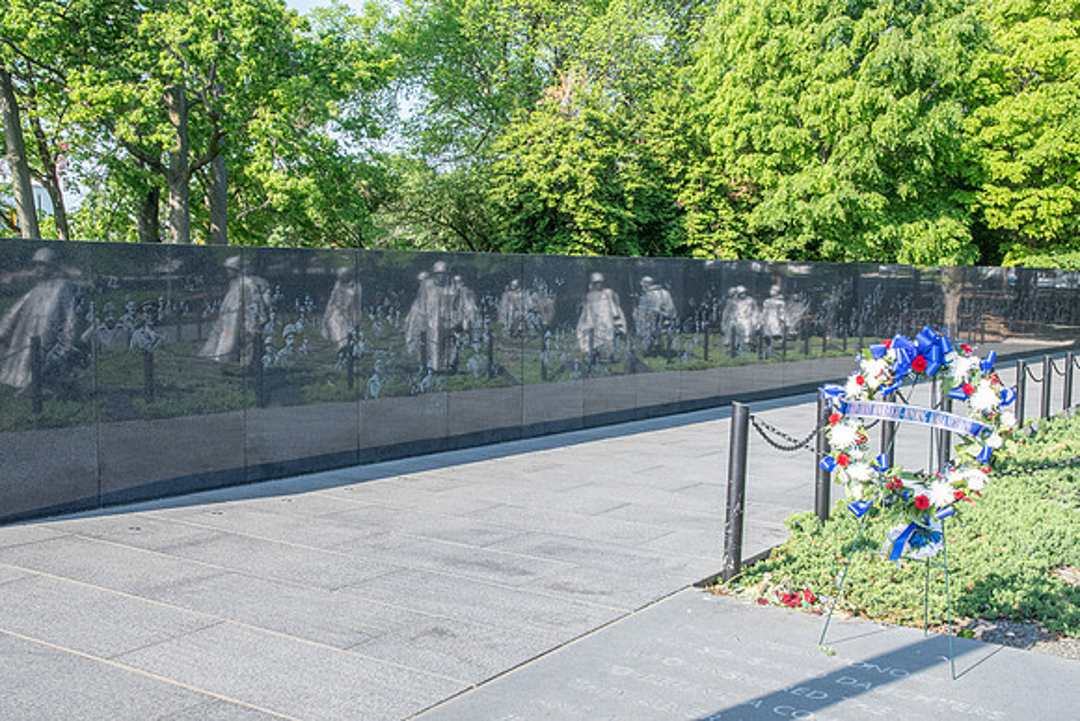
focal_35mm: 36
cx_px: 540
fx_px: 1080
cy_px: 360
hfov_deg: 53.1
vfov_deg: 36.9
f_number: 16
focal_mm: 24
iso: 800
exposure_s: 1/160
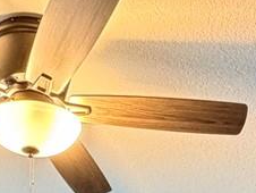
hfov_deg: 19.6
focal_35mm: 99
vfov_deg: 11.6
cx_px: 200
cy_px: 495
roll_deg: -0.1
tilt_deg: +0.2
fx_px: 733
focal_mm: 2.22
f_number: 2.2
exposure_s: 1/60
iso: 320
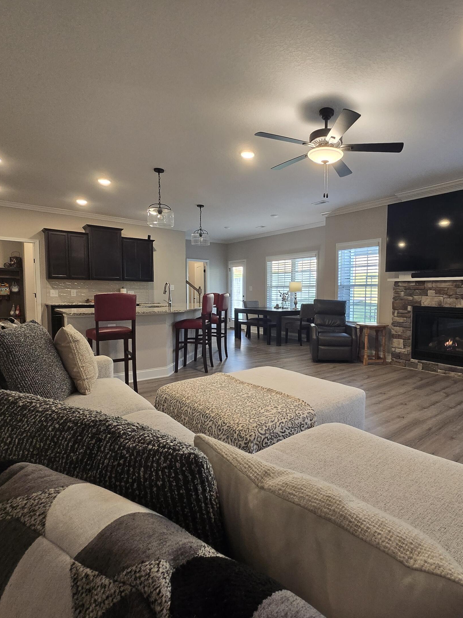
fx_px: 321
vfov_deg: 87.7
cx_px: 283
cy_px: 319
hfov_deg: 70.7
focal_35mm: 18
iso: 160
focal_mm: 1.7
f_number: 2.2
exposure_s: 1/60
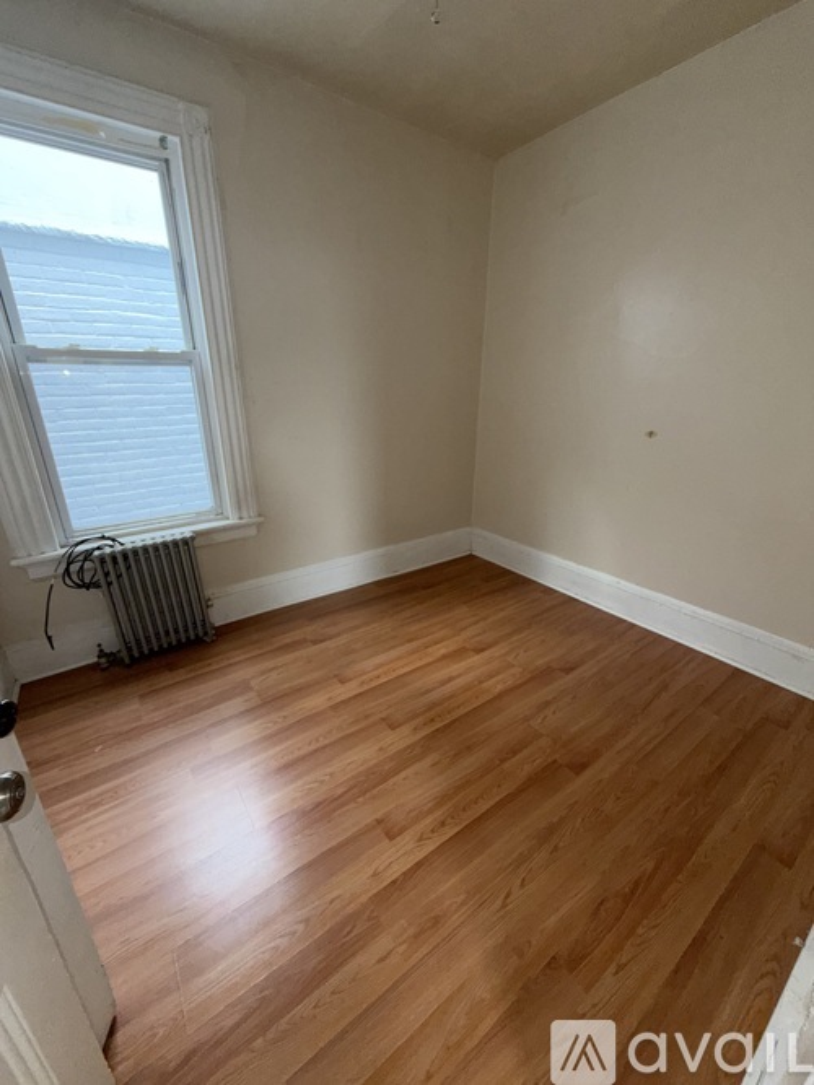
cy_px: 542
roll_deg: -0.8
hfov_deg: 85.7
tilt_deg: -20.4
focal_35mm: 14
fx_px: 439
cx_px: 407
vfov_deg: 102.1
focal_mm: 2.22
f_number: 2.2
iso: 125
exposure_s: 1/60
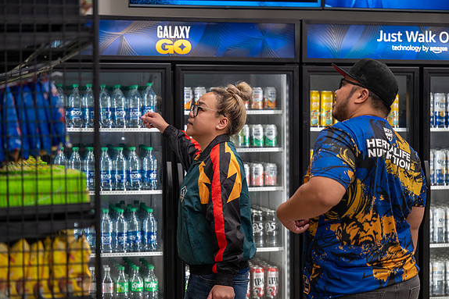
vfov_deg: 16.5
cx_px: 226
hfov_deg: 24.5
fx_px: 1035
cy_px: 150
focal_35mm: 83
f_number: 2.8
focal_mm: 82
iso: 1600
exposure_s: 1/500
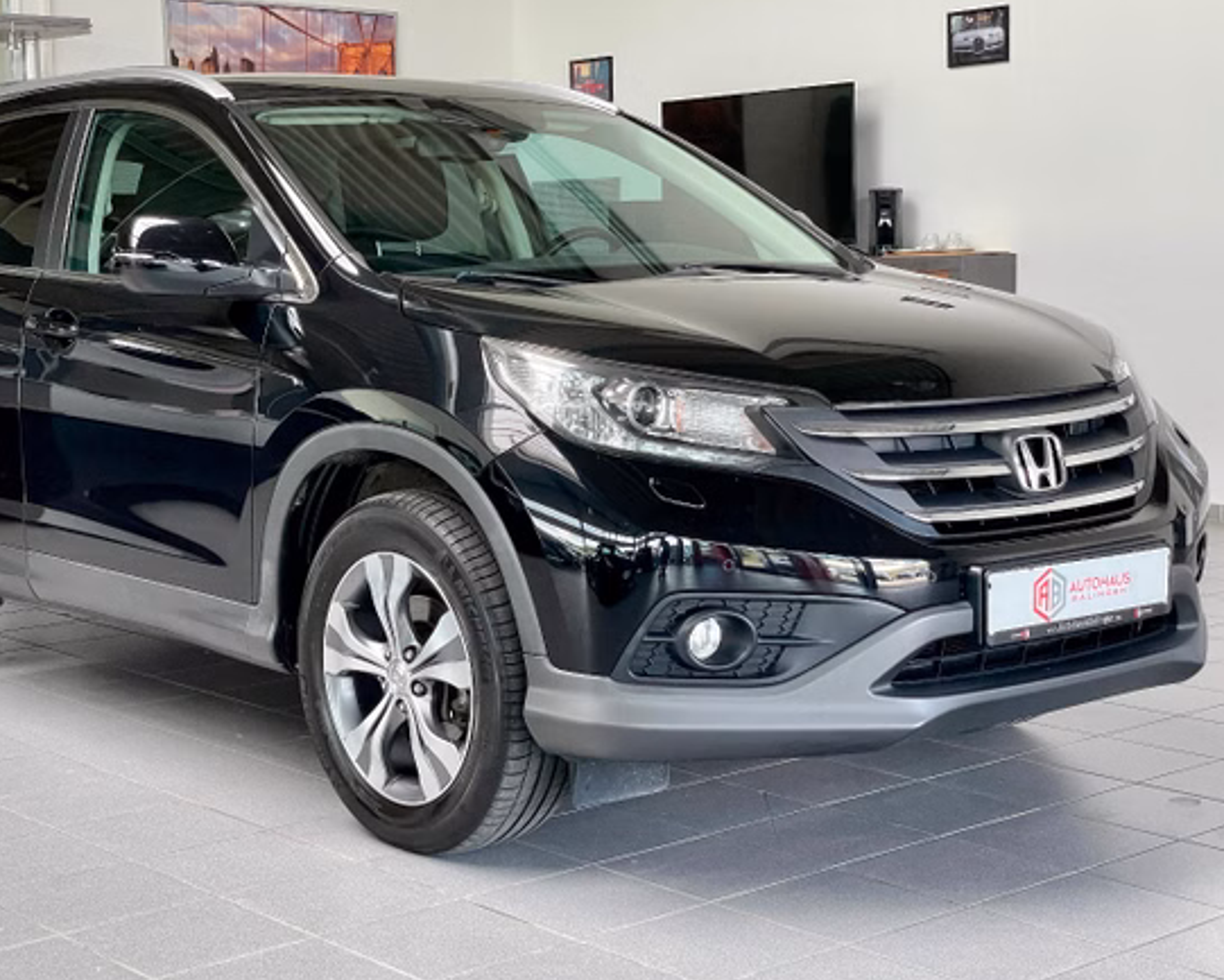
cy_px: 505
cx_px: 505
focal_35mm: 60
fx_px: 2174
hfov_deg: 31.4
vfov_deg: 25.4
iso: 200
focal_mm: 6
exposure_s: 1/121
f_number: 2
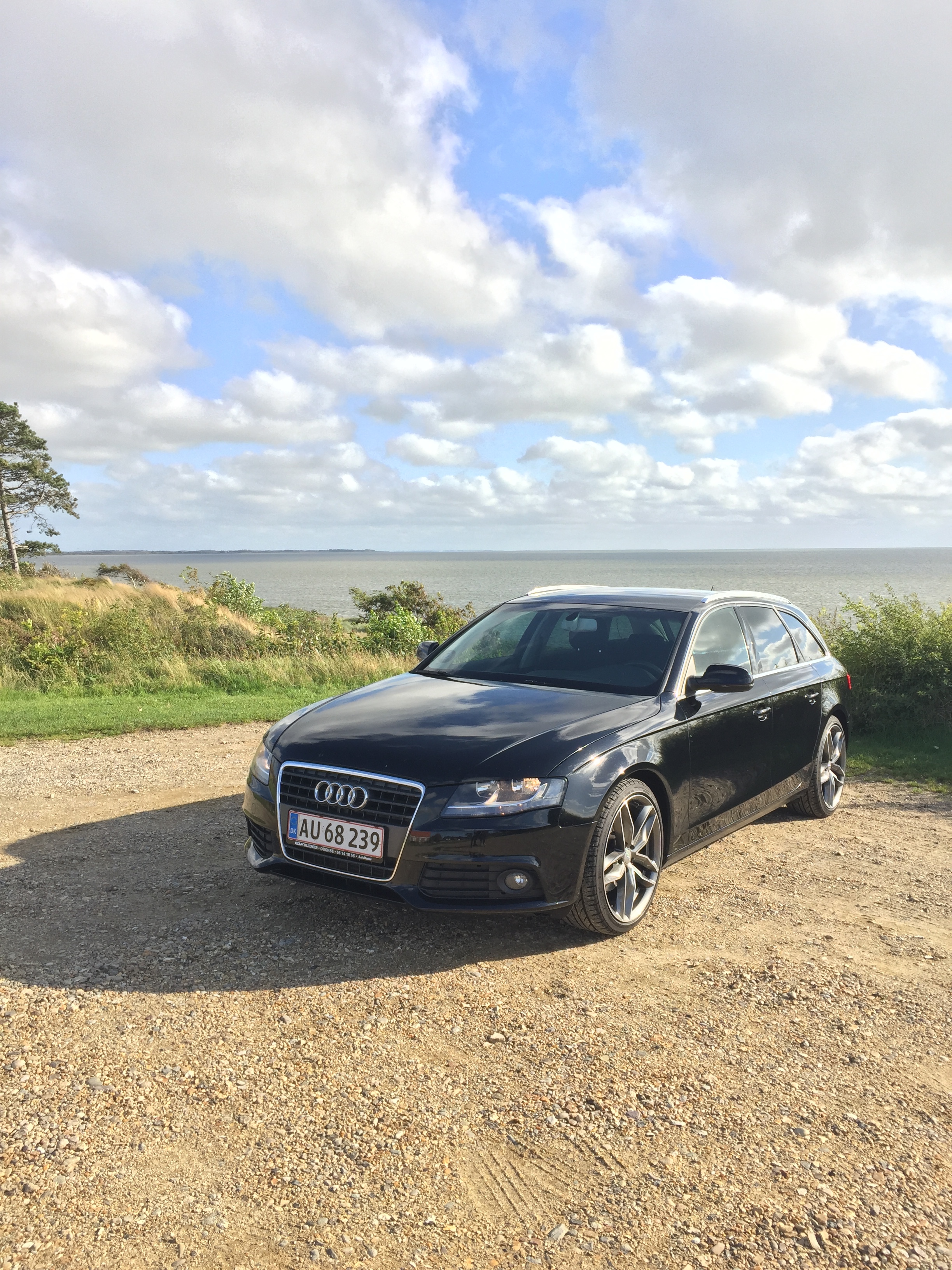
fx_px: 1063
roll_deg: +1.2
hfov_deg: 48.2
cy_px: 635
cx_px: 476
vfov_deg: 61.7
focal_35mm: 29
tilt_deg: -3.1
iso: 32
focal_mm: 4.15
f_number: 2.2
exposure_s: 1/964
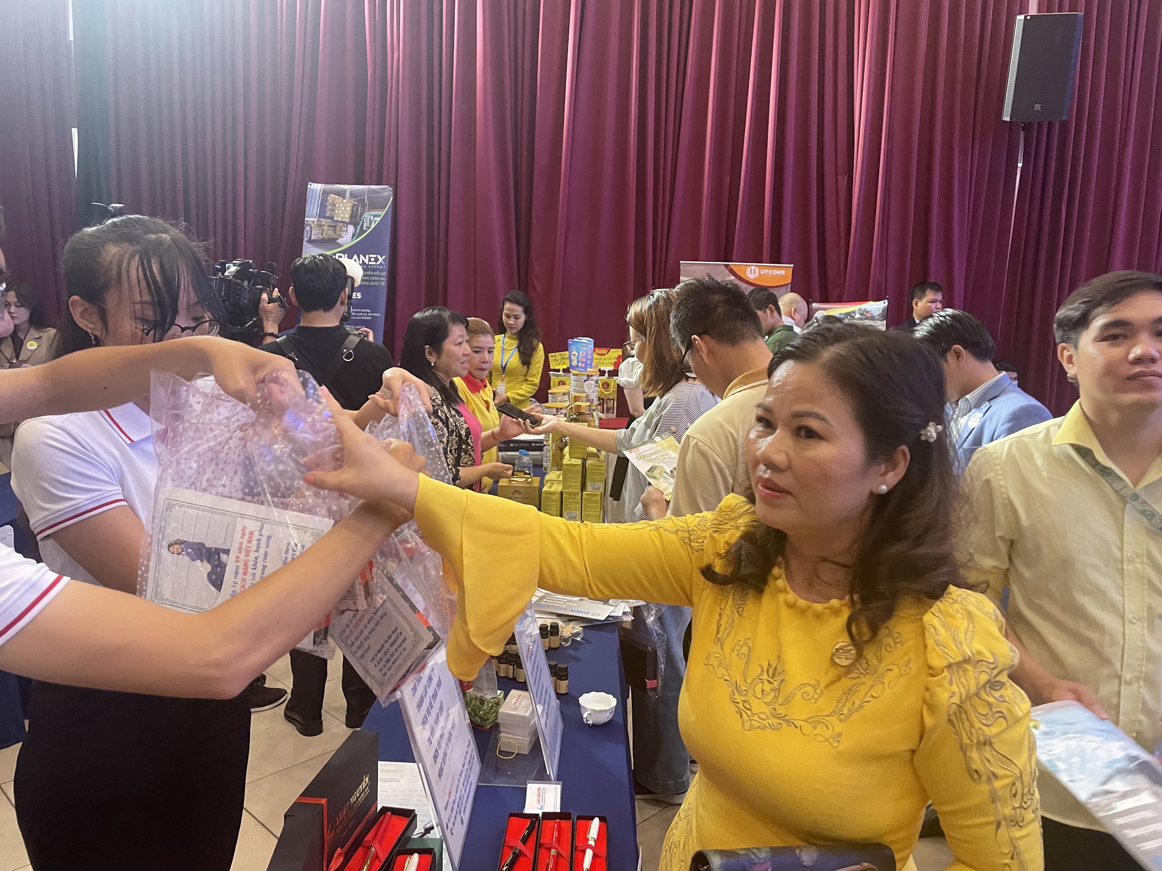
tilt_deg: -9.3
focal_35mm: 26
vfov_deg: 53.1
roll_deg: -2.3
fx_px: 873
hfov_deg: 67.3
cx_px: 581
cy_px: 436
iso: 400
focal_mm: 4.2
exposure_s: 1/50
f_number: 1.6
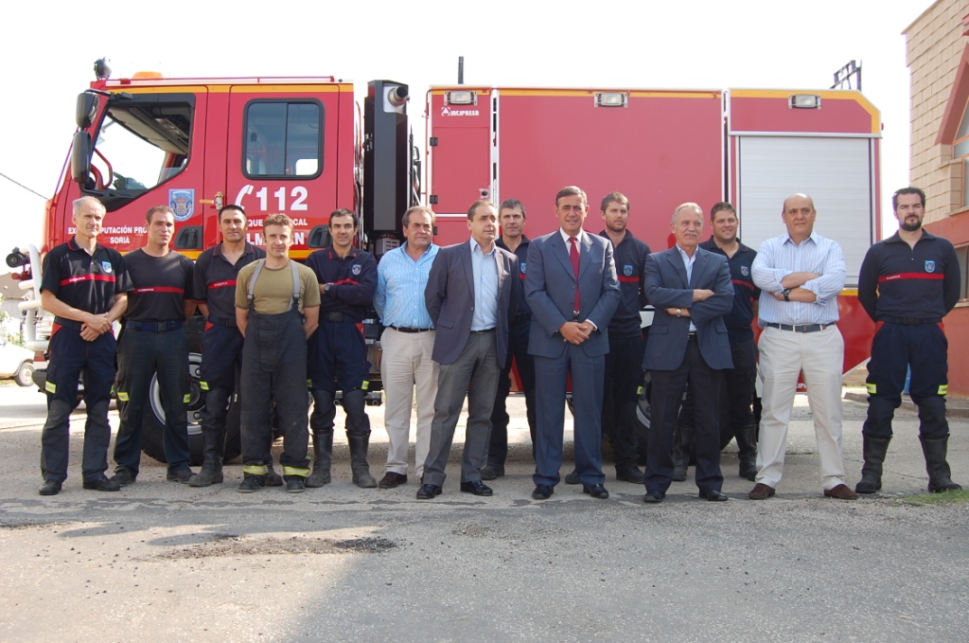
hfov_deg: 55.2
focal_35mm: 34
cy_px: 322
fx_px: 927
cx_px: 484
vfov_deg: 38.2
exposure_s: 1/160
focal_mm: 23
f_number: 6.3
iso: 200
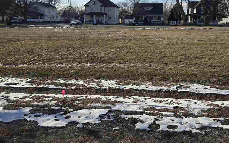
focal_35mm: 34
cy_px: 44
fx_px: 212
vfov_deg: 36.8
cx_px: 131
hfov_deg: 56.5
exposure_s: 1/960
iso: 12
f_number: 1.7
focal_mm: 6.3
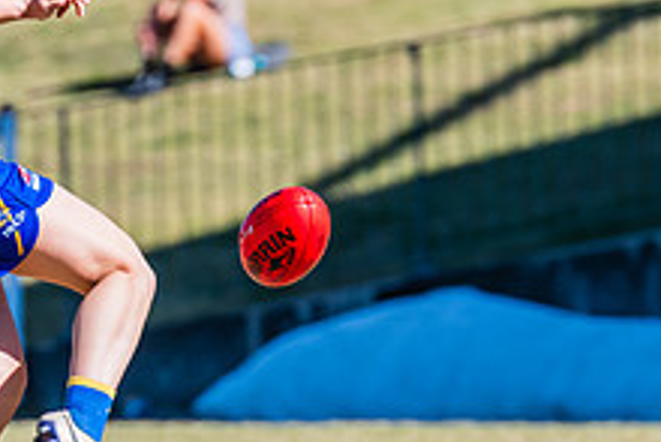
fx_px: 23664
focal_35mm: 1288
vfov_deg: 1.1
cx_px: 7
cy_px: 151
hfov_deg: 1.6
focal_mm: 420
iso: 800
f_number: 9
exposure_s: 1/1600
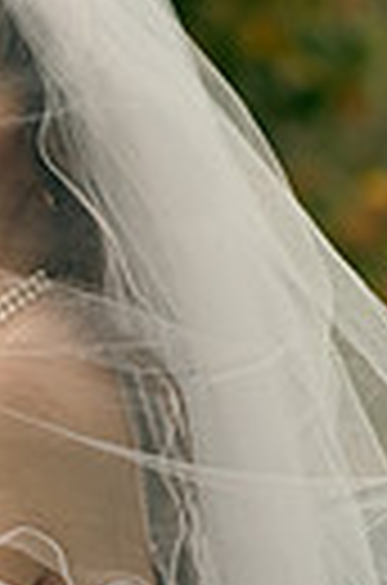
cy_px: 616
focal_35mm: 503
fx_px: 8154
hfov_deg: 2.7
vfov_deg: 4.1
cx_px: -122
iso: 320
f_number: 3.5
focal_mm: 145
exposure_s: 1/200
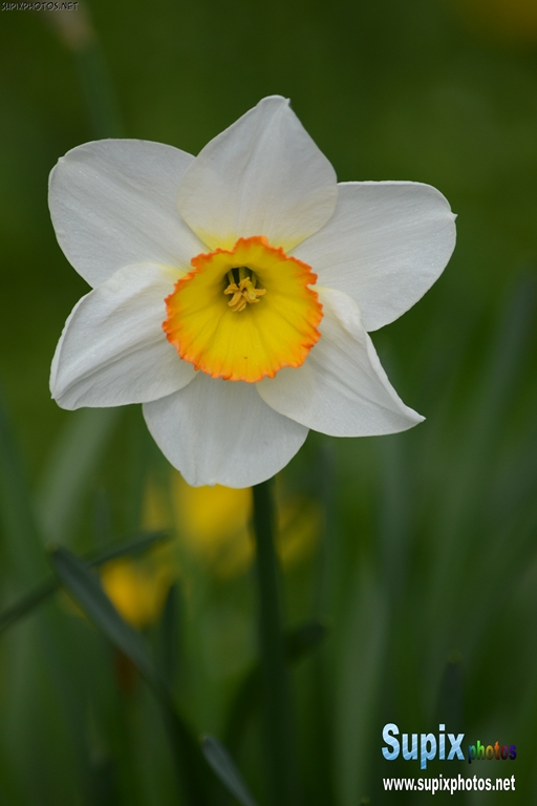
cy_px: 403
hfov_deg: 3.5
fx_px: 8726
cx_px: 268
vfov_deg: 5.3
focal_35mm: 390
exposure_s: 1/800
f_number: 5.6
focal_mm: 260
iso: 200
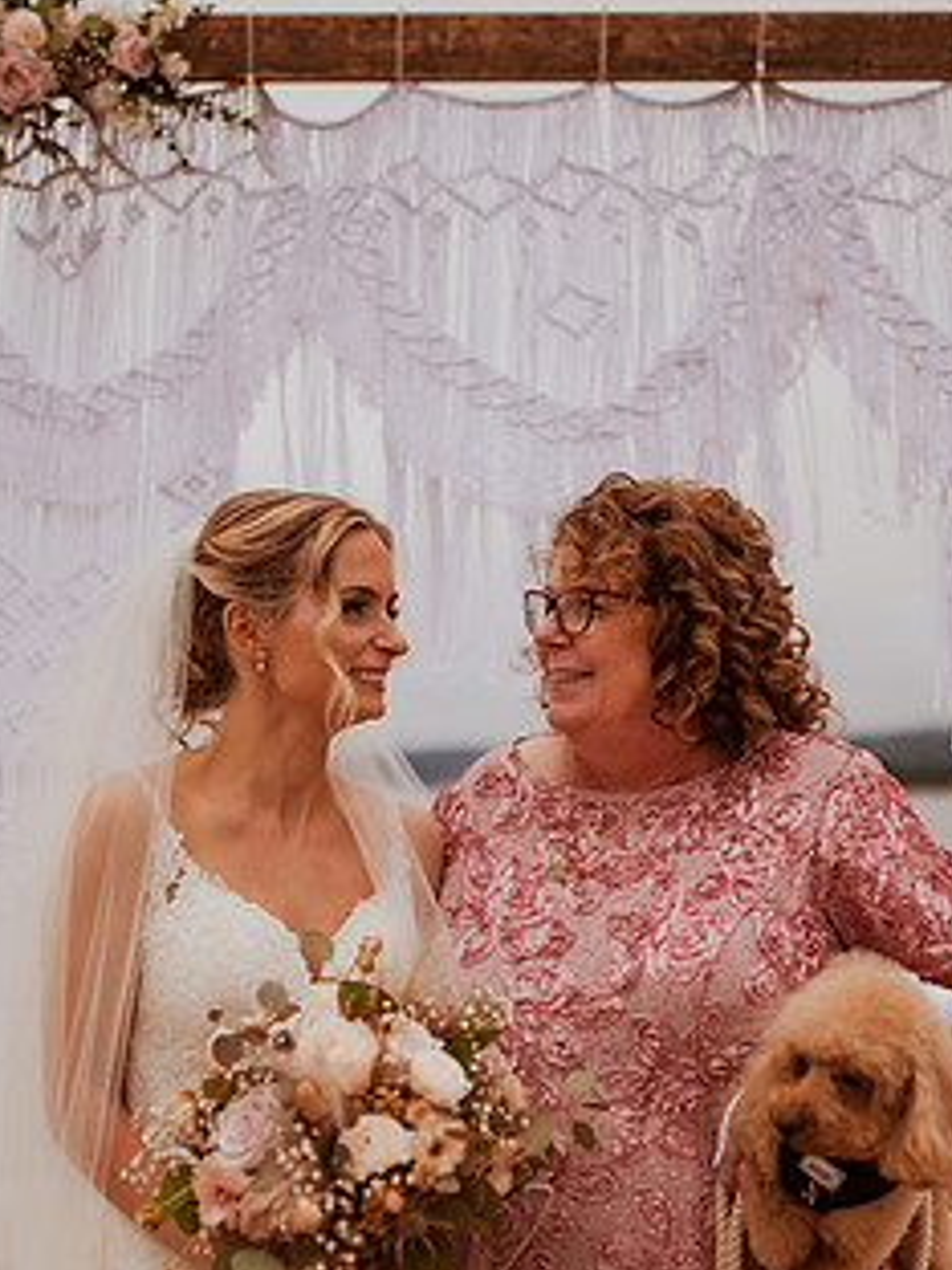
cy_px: 704
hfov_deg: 22.9
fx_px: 2347
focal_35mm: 64
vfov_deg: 30.2
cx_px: 496
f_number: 1.4
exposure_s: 1/4000
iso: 500
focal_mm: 35
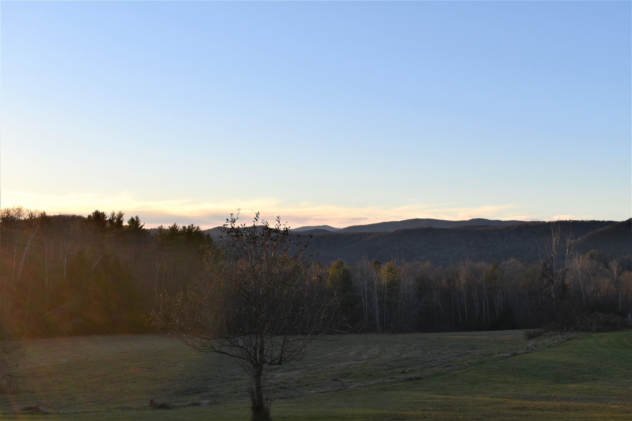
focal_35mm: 39
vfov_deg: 34.2
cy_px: 210
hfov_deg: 49.6
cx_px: 316
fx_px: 685
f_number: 9
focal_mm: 26
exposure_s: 1/320
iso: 200
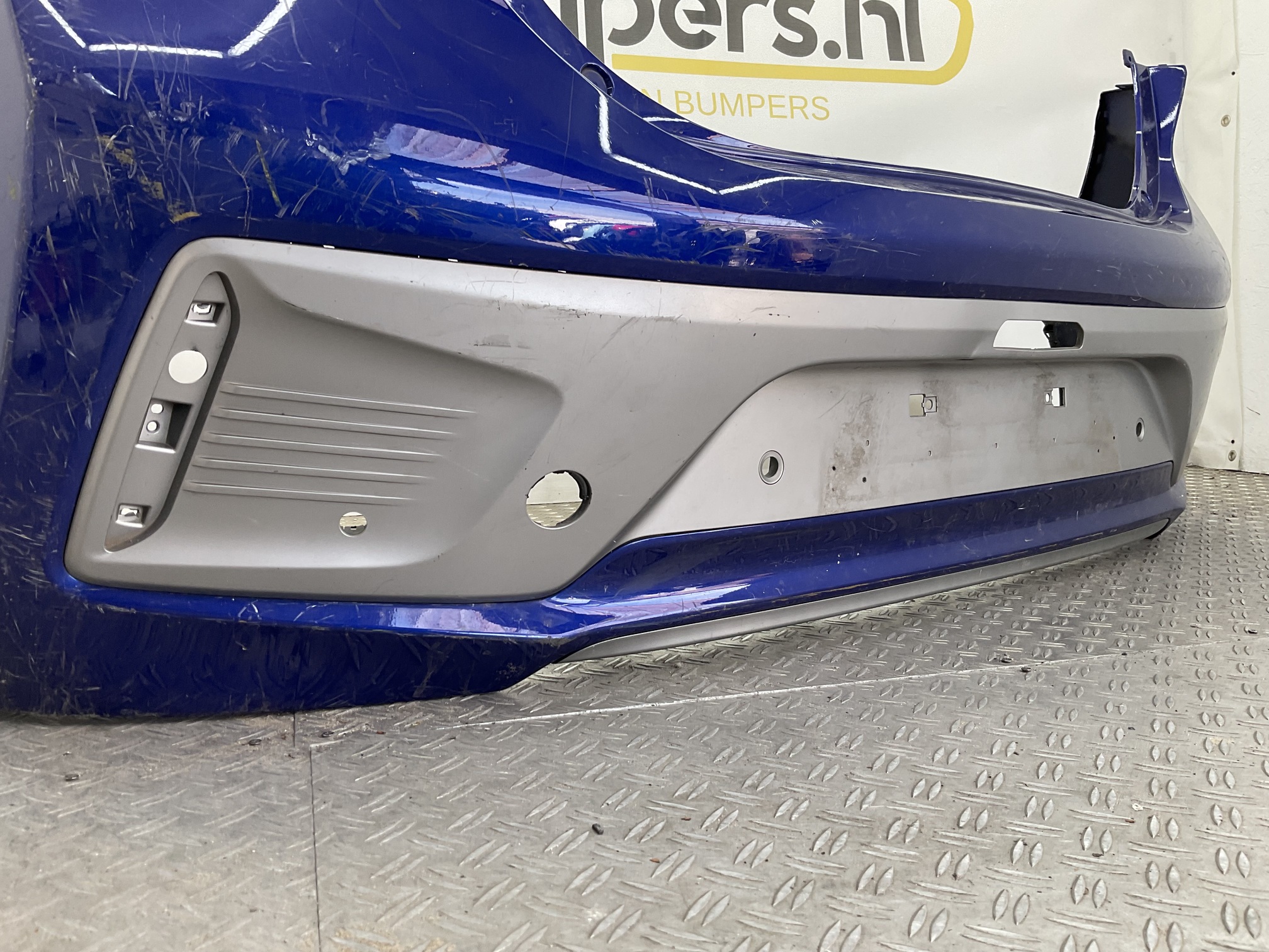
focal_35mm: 29
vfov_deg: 48.2
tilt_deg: -4.5
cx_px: 634
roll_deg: -0.4
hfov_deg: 61.7
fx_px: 1063
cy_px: 476
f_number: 1.8
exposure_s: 1/120
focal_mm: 3
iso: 32
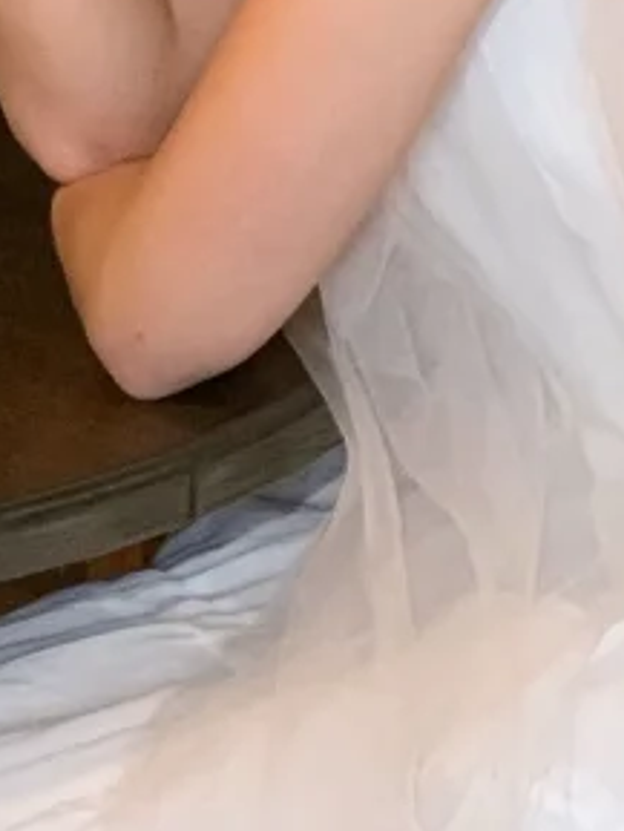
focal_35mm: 259
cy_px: -595
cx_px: 627
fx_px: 6221
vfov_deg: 7.4
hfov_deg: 5.7
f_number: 2.4
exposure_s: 1/50
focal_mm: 6
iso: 400
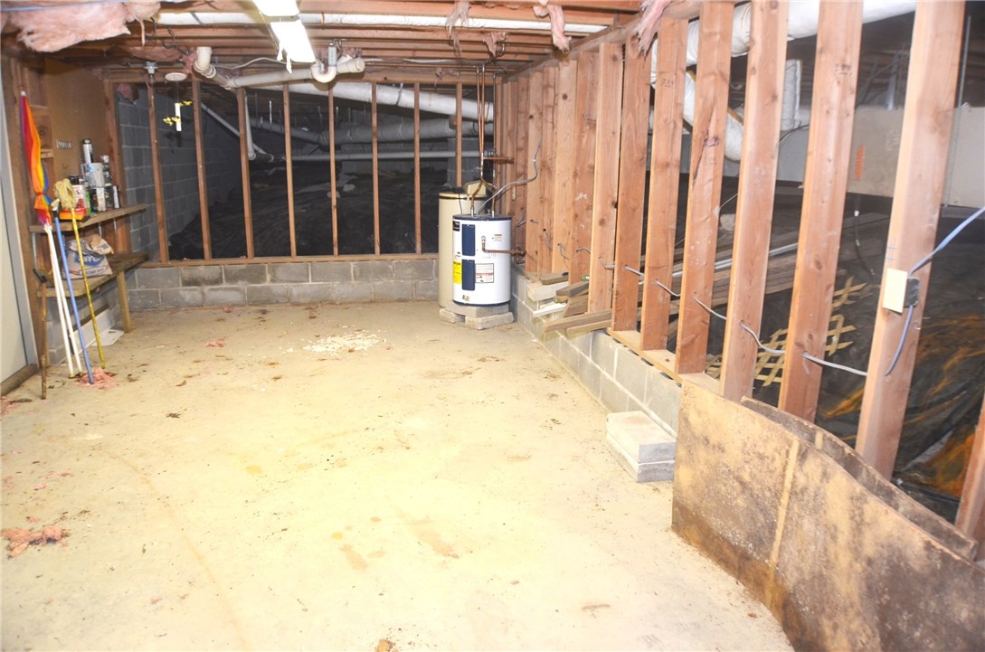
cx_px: 492
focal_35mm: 30
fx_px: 819
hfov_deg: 62.0
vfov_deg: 43.4
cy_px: 326
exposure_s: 1/60
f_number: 4
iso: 800
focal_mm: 20
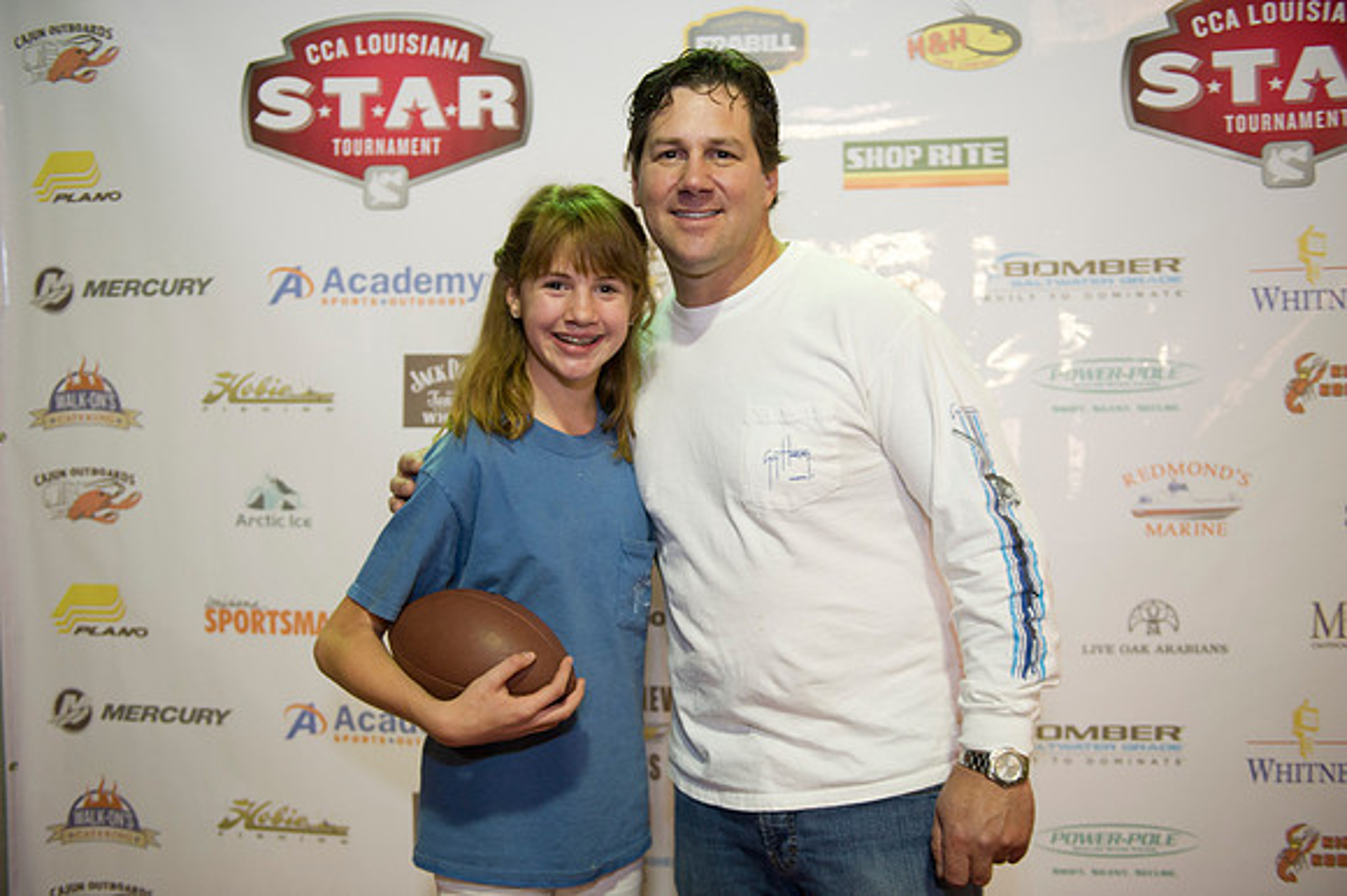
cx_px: 674
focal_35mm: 35
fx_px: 1309
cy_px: 448
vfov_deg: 37.8
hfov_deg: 54.5
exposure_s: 1/60
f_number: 2.8
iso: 1250
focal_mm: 35
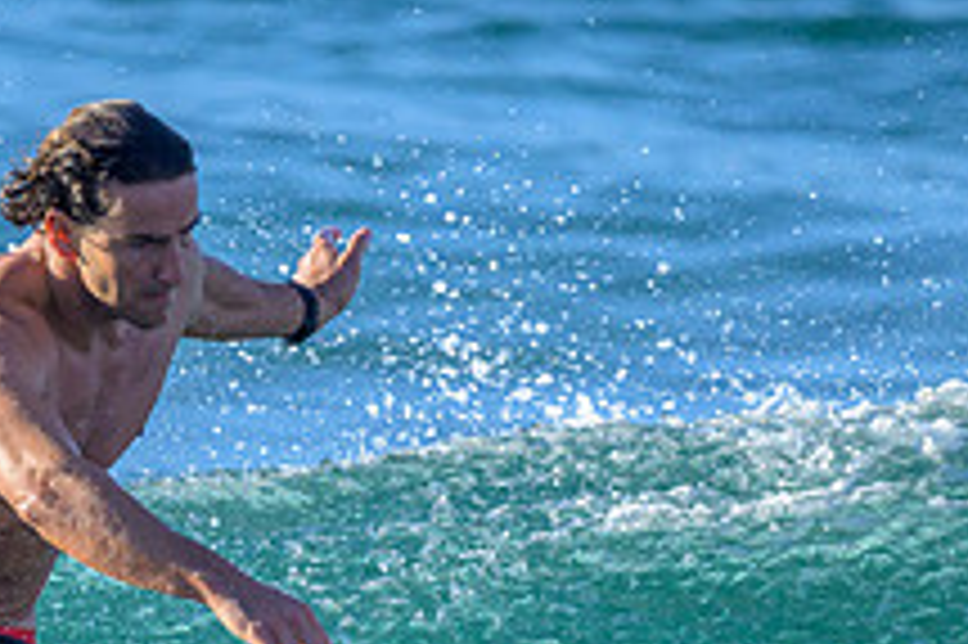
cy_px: 754
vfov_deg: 0.6
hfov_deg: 1.0
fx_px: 58007
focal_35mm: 2159
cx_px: -99
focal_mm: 800
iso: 900
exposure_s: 1/2000
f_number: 6.3
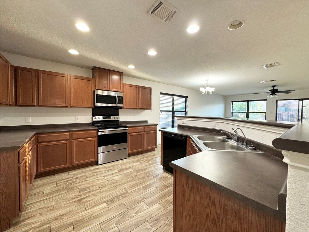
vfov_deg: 85.7
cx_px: 154
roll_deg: -1.4
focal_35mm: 14
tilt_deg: -2.2
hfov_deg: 102.1
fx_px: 125
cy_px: 116
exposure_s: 1/60
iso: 160
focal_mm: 2.22
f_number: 2.2
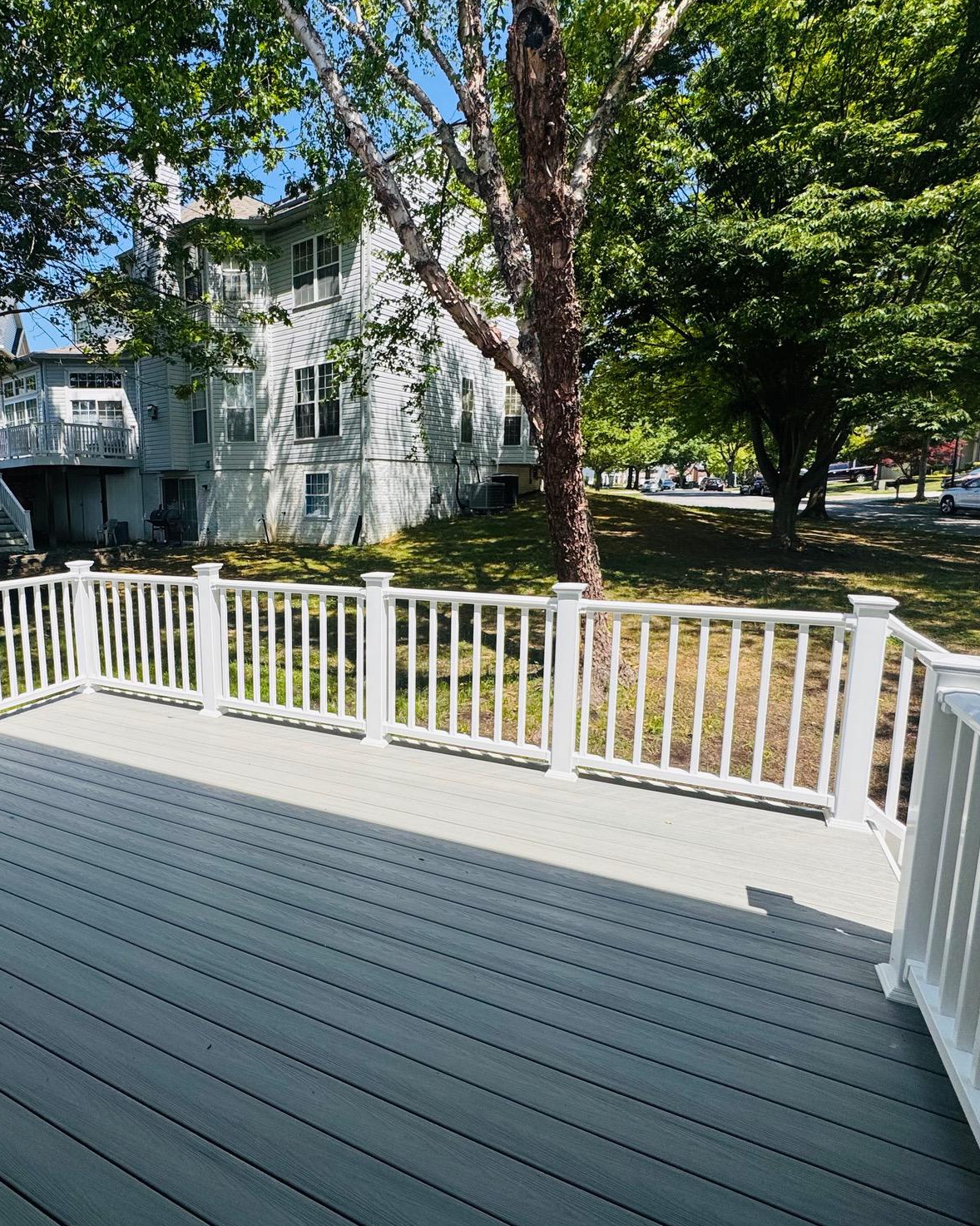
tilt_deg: -9.1
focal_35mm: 19
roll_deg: +0.7
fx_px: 689
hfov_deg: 68.5
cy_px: 605
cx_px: 314
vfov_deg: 83.3
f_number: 2.2
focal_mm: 2.22
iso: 40
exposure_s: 1/2083
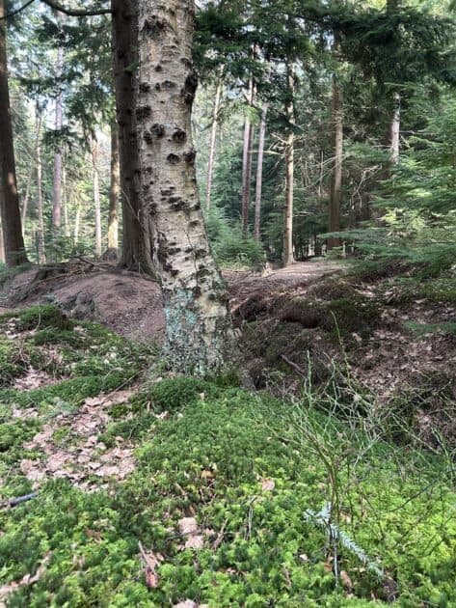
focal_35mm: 26
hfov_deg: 53.1
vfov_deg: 67.3
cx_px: 228
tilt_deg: -5.1
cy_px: 304
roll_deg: +1.7
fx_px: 456
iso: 125
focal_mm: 5.7
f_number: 1.5
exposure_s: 1/102
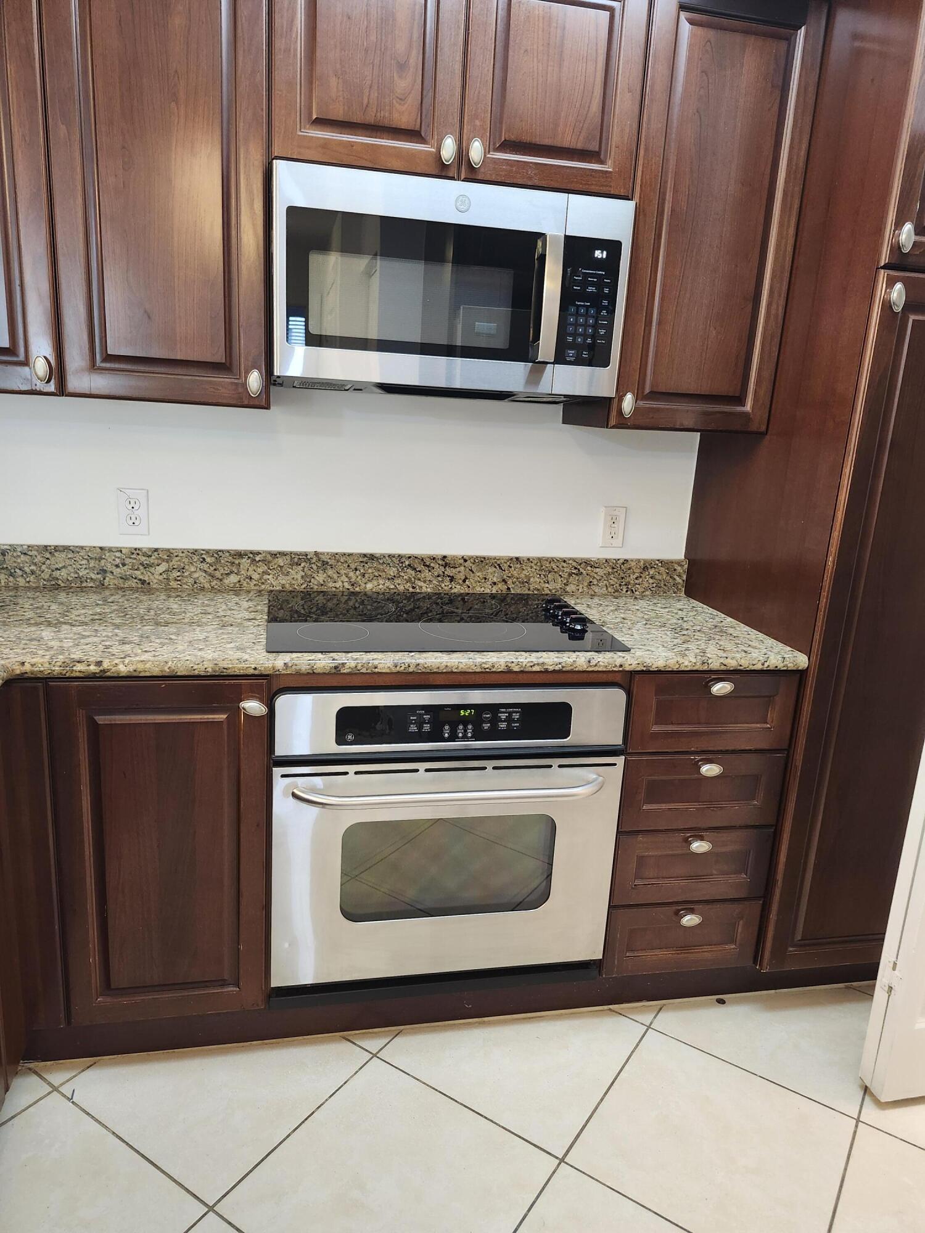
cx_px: 462
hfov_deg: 58.9
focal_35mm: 23
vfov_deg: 73.9
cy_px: 616
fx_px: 819
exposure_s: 1/60
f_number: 1.8
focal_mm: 5.54
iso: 640
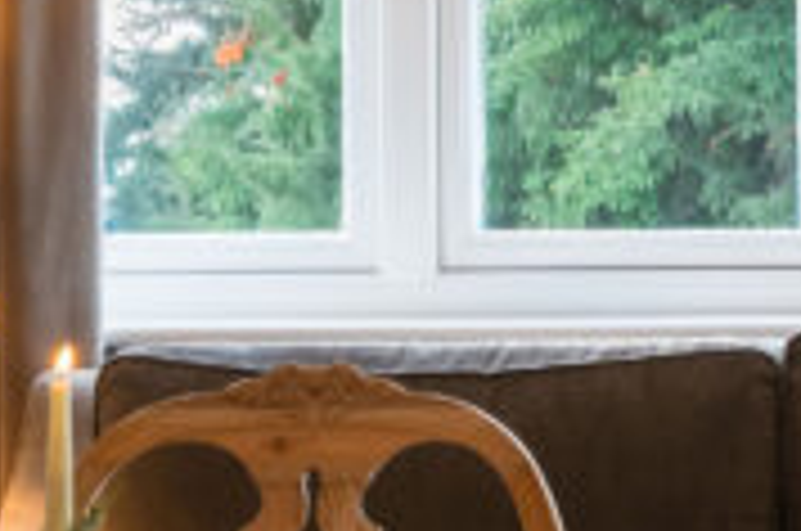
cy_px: 97
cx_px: 1269
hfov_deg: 10.7
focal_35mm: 184
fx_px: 4087
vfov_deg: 7.4
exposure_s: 1/8
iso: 400
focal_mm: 32
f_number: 11
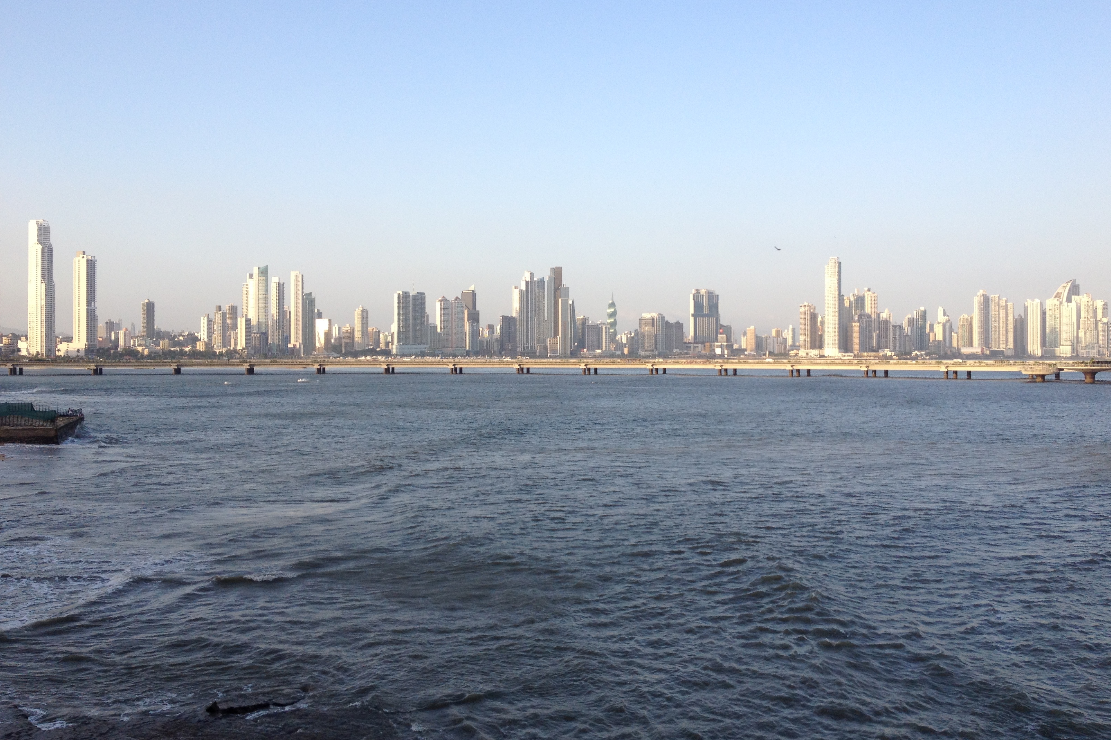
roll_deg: +0.6
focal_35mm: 37
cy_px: 349
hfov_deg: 51.9
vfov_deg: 35.9
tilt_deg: -2.4
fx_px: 1142
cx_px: 563
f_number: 2.4
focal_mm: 4.28
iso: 50
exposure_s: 1/593
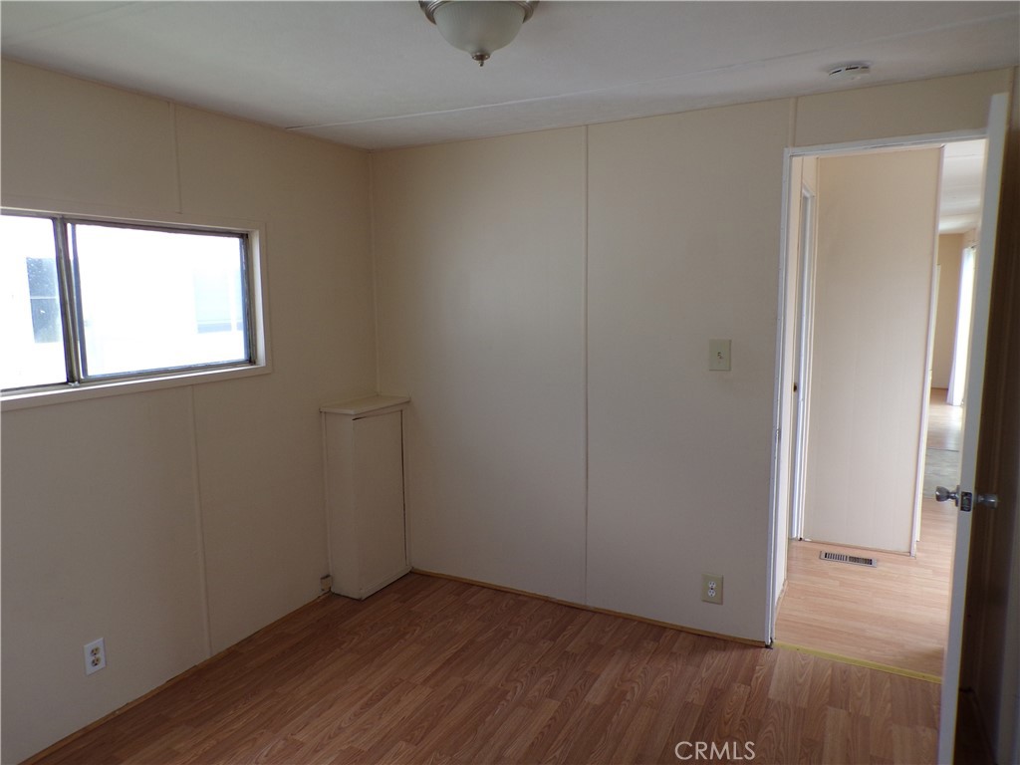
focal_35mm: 24
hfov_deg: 71.6
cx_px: 510
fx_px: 707
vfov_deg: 56.8
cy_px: 382
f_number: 4.3
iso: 80
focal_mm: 4.3
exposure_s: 1/56
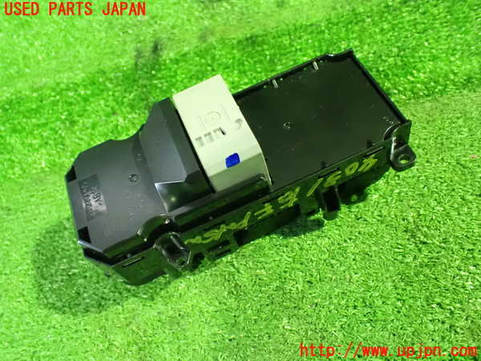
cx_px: 240
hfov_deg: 56.8
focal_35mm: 32
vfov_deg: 44.2
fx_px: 445
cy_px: 180
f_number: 2.4
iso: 1600
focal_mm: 5.79
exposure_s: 1/30
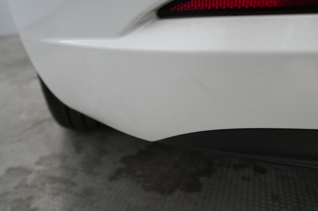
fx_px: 247
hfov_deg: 65.5
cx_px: 159
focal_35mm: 28
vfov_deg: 46.4
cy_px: 106
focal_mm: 28
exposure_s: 1/80
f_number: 5.6
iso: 1600
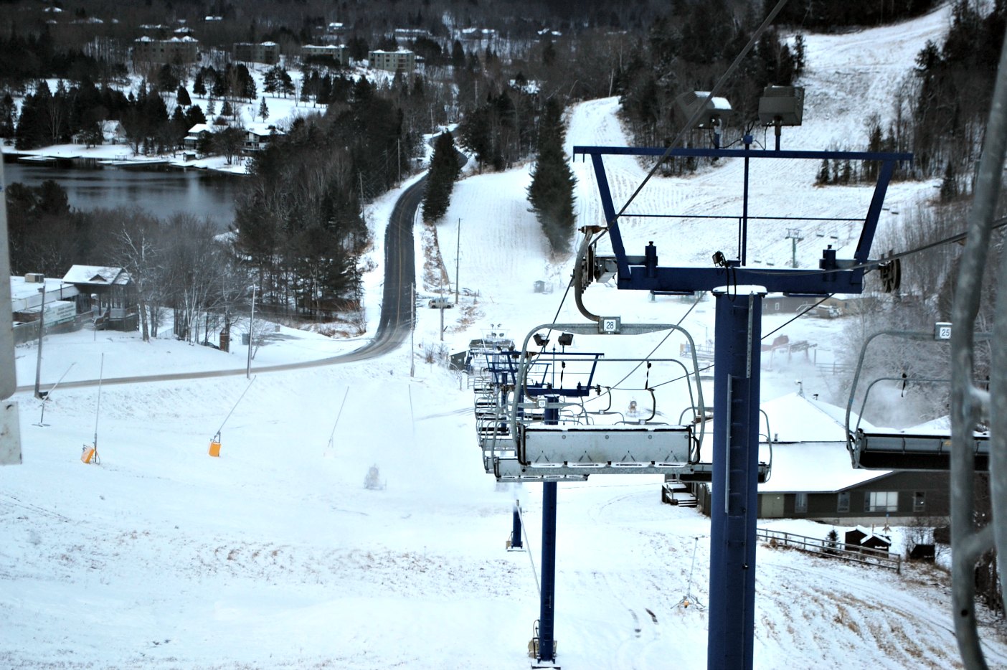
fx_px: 2306
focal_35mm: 82
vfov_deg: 16.5
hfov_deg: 24.6
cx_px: 504
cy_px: 335
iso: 280
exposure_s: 1/125
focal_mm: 55
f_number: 5.6
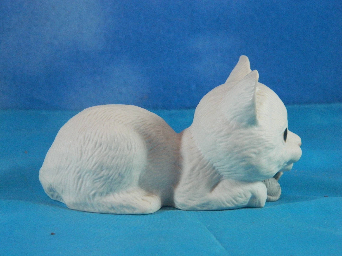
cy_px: 128
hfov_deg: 23.3
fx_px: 830
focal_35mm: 84
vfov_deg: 17.6
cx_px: 171
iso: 400
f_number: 4.2
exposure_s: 1/50
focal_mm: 15.1
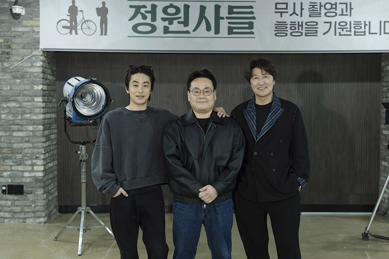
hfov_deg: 41.9
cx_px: 193
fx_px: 508
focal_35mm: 47
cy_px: 130
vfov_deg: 28.6
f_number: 2.8
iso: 800
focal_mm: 42
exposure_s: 1/100
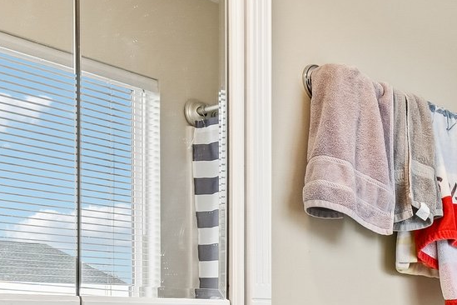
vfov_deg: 22.6
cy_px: 345
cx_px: 445
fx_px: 711
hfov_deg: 33.0
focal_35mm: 56
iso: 100
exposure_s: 1/60
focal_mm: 10
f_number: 8
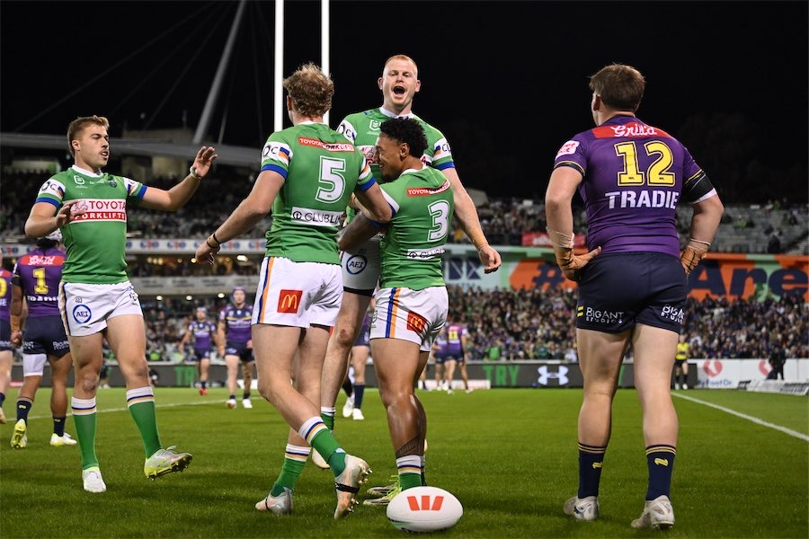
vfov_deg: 21.6
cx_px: 404
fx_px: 1416
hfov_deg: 31.9
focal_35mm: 63
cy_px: 270
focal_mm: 63
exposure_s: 1/1250
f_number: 3.2
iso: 5000
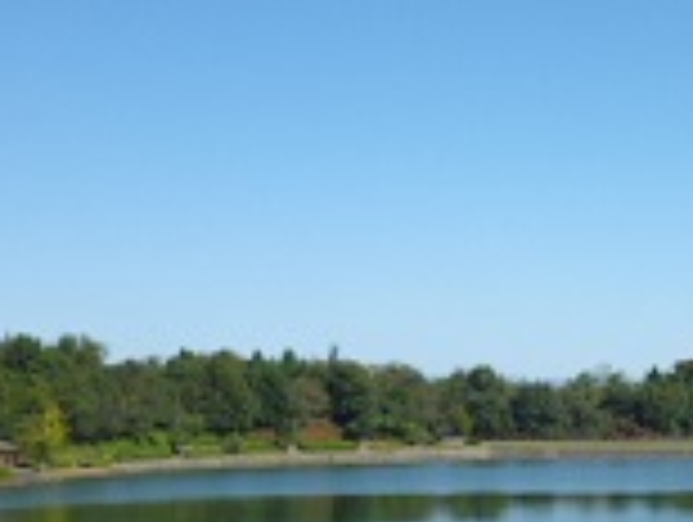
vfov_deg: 16.8
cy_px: 468
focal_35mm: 87
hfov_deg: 21.7
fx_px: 1744
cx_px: 680
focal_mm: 6.3
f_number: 10
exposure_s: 1/100
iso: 100
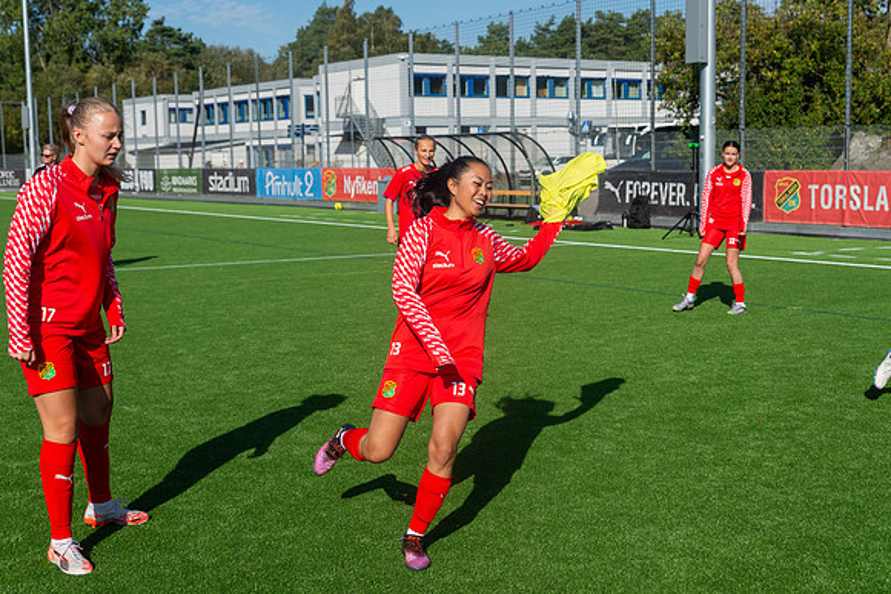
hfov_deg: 41.1
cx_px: 446
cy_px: 297
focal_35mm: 48
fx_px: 1188
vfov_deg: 28.1
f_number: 4
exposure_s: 1/1250
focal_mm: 48
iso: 110
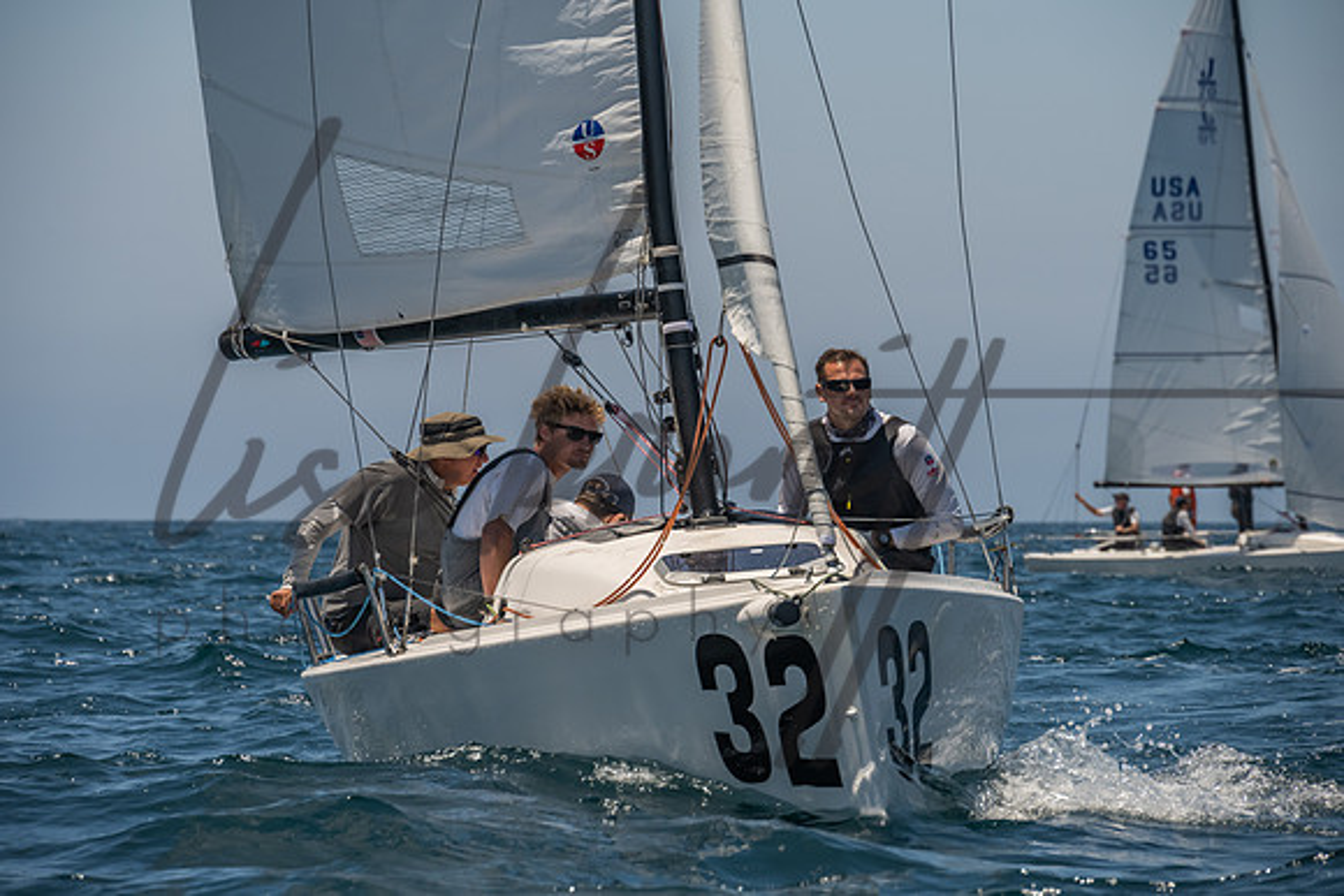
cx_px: 672
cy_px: 448
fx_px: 7597
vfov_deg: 6.8
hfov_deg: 10.1
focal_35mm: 203
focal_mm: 200
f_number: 9
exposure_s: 1/1000
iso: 640
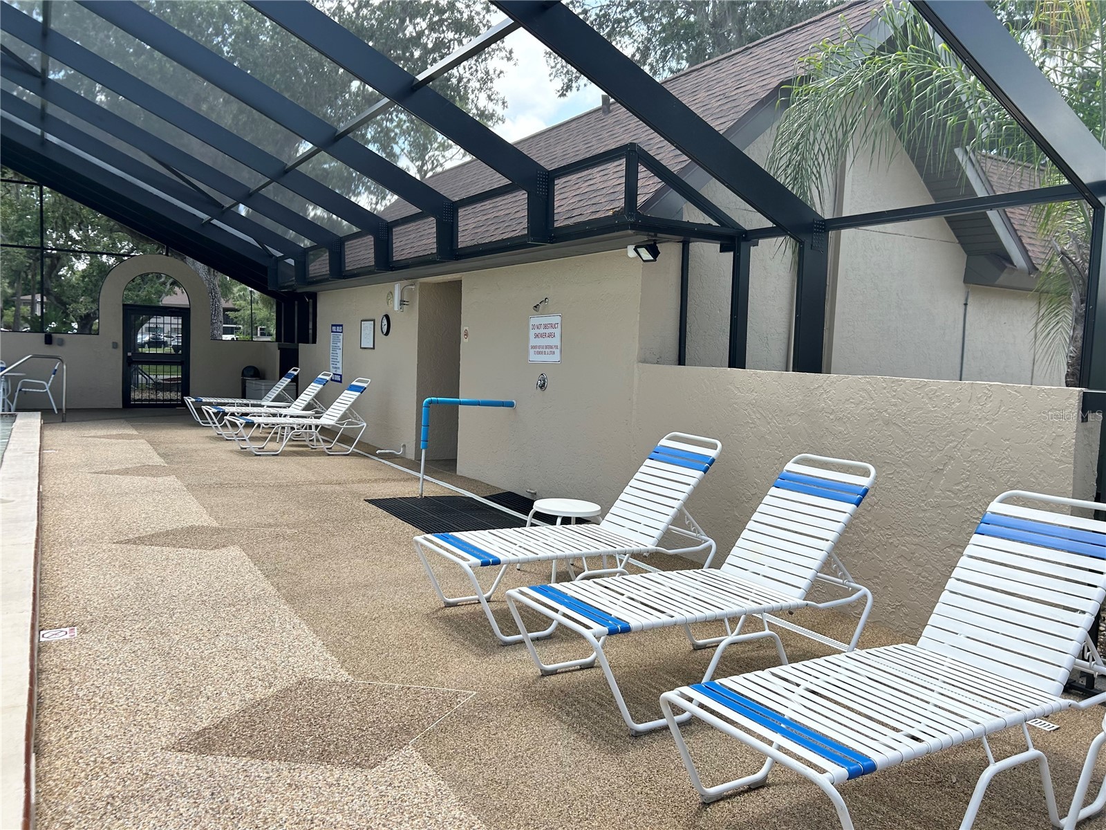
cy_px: 415
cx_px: 553
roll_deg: -2.4
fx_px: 831
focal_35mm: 26
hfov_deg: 67.3
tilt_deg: -5.2
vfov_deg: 53.1
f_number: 1.5
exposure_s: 1/1079
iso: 50
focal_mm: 5.7
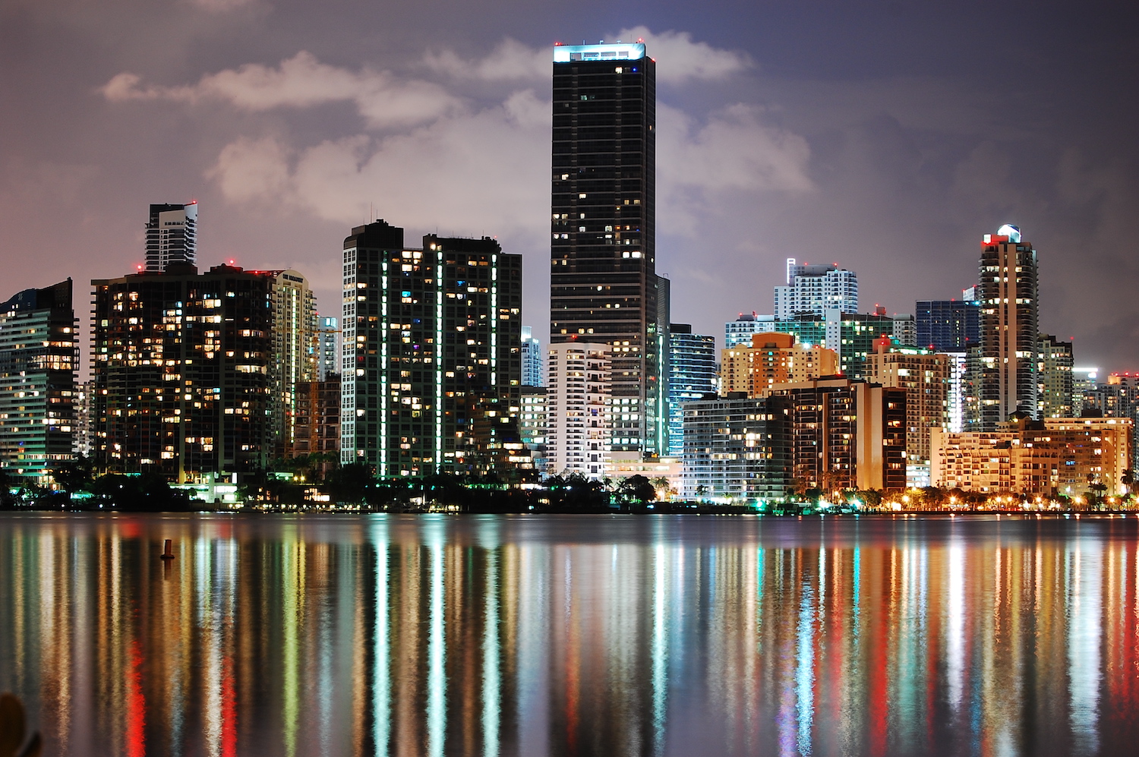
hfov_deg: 24.6
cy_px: 378
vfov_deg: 16.5
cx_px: 570
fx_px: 2608
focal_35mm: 82
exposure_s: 20
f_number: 8
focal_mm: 55
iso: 200
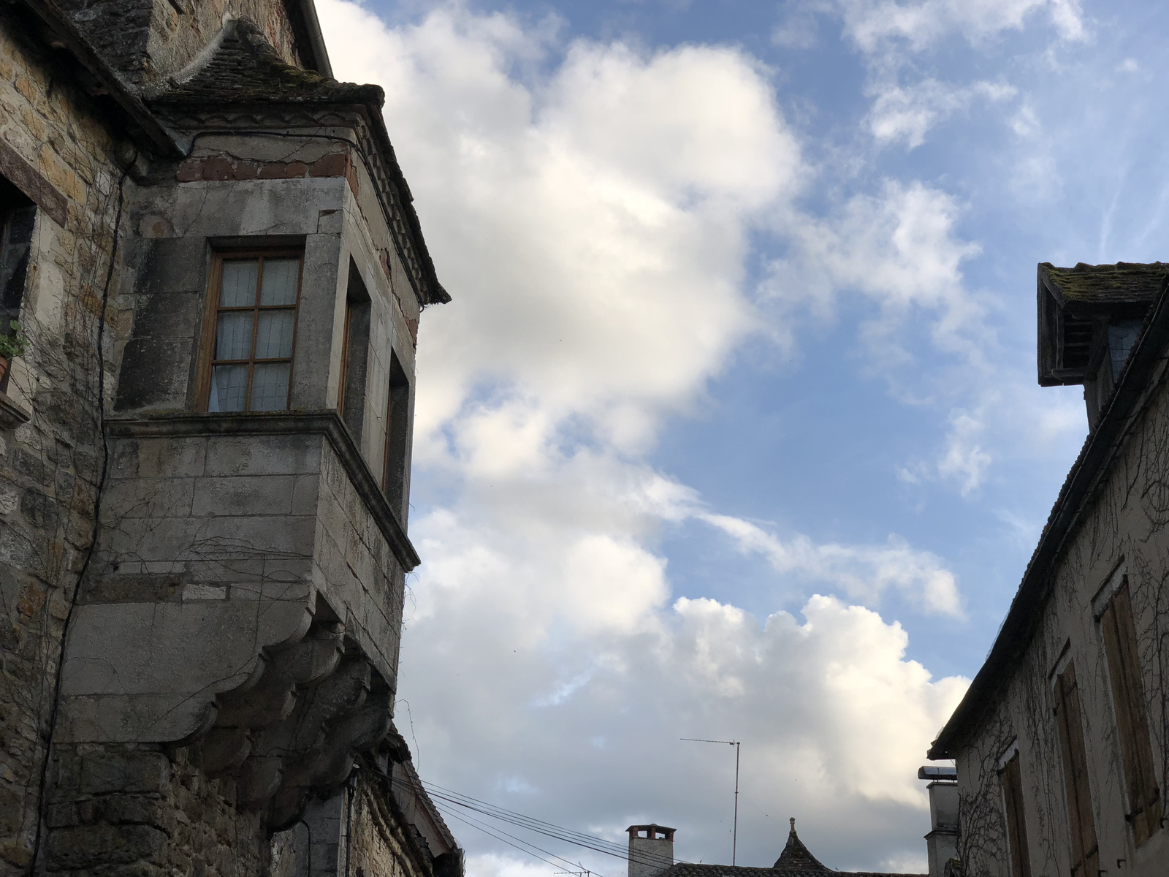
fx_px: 1756
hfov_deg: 36.8
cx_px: 584
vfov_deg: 28.0
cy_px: 438
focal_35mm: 52
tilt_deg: +25.2
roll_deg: -0.1
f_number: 2.4
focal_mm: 6
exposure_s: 1/979
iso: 16
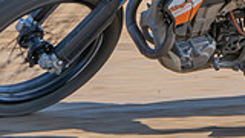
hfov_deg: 2.6
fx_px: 5444
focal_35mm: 838
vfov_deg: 1.4
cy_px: -97
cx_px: 199
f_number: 8
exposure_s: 1/160
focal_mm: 140
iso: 200
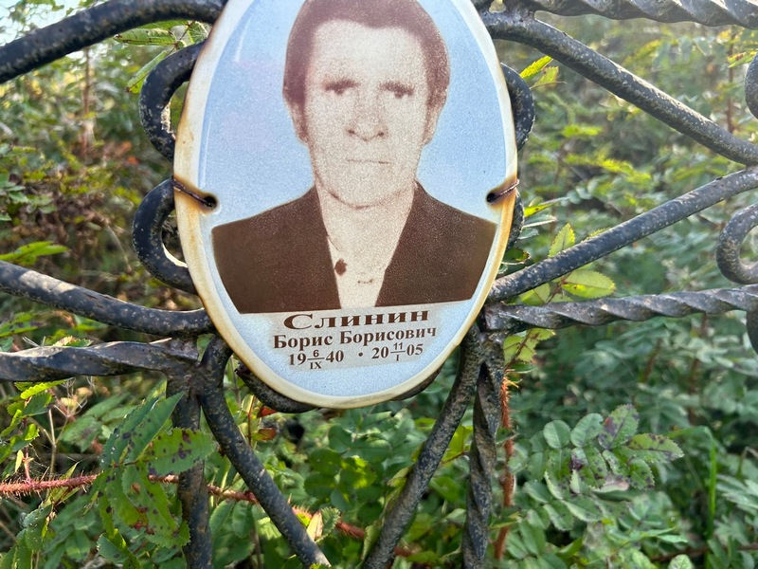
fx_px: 569
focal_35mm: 26
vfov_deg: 53.1
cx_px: 379
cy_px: 284
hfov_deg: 67.3
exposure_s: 1/723
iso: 50
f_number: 1.5
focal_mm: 5.7
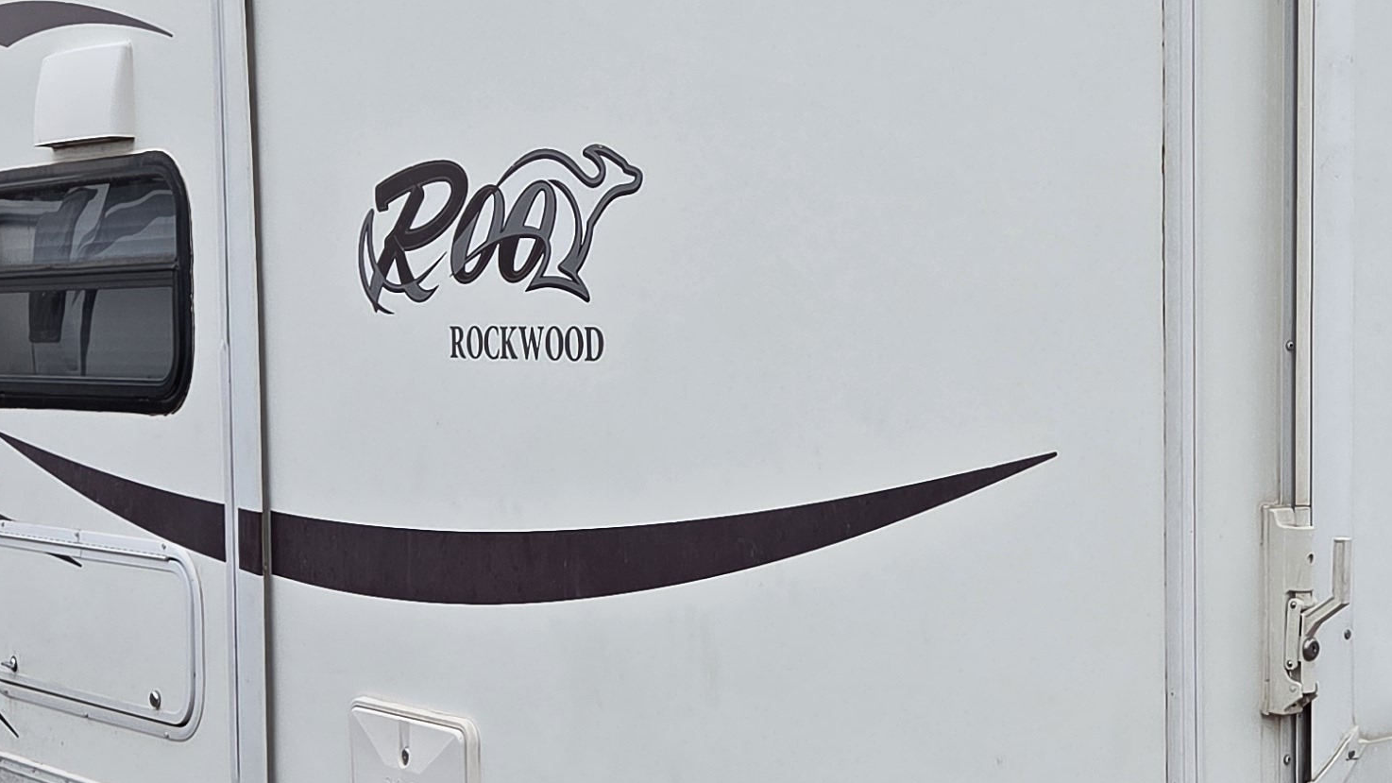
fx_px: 2510
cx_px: 1002
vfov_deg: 17.7
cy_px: 479
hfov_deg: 30.6
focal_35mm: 68
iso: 80
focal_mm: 5.4
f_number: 1.8
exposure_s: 1/942
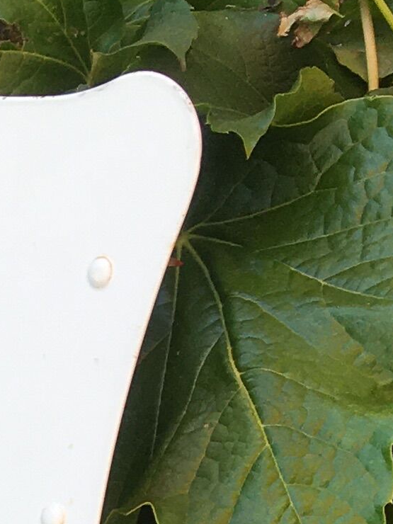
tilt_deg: -34.8
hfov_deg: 8.5
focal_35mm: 158
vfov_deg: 10.9
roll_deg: +2.8
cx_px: -566
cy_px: 1193
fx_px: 2392
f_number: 2.2
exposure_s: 1/208
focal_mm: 4.15
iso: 25
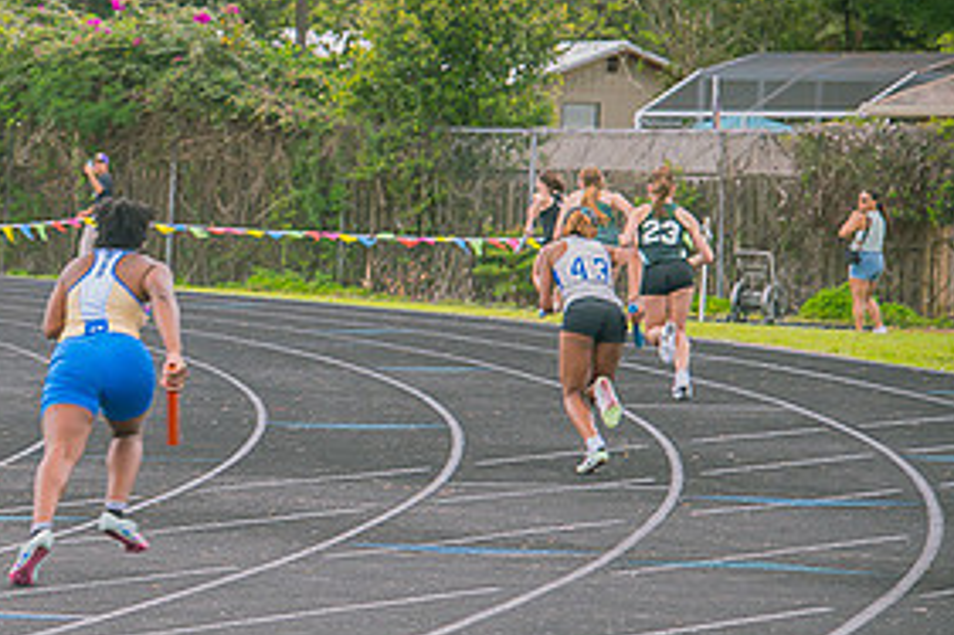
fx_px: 4105
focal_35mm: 155
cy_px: 333
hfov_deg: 13.1
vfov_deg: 8.8
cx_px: -17
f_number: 4
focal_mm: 75
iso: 200
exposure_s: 1/200
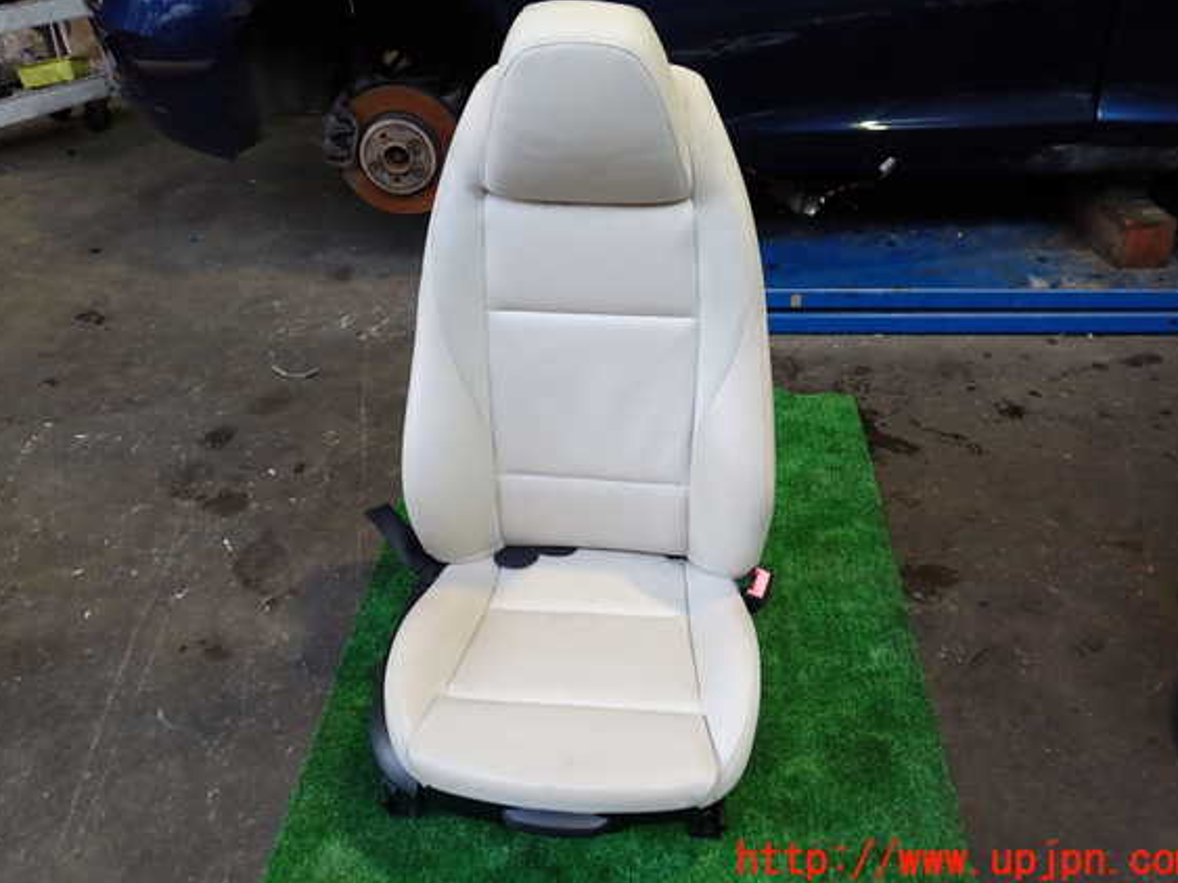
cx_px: 582
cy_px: 416
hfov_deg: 56.8
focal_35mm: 32
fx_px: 1089
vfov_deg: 44.1
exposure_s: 1/30
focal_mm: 5.4
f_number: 2.3
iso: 200
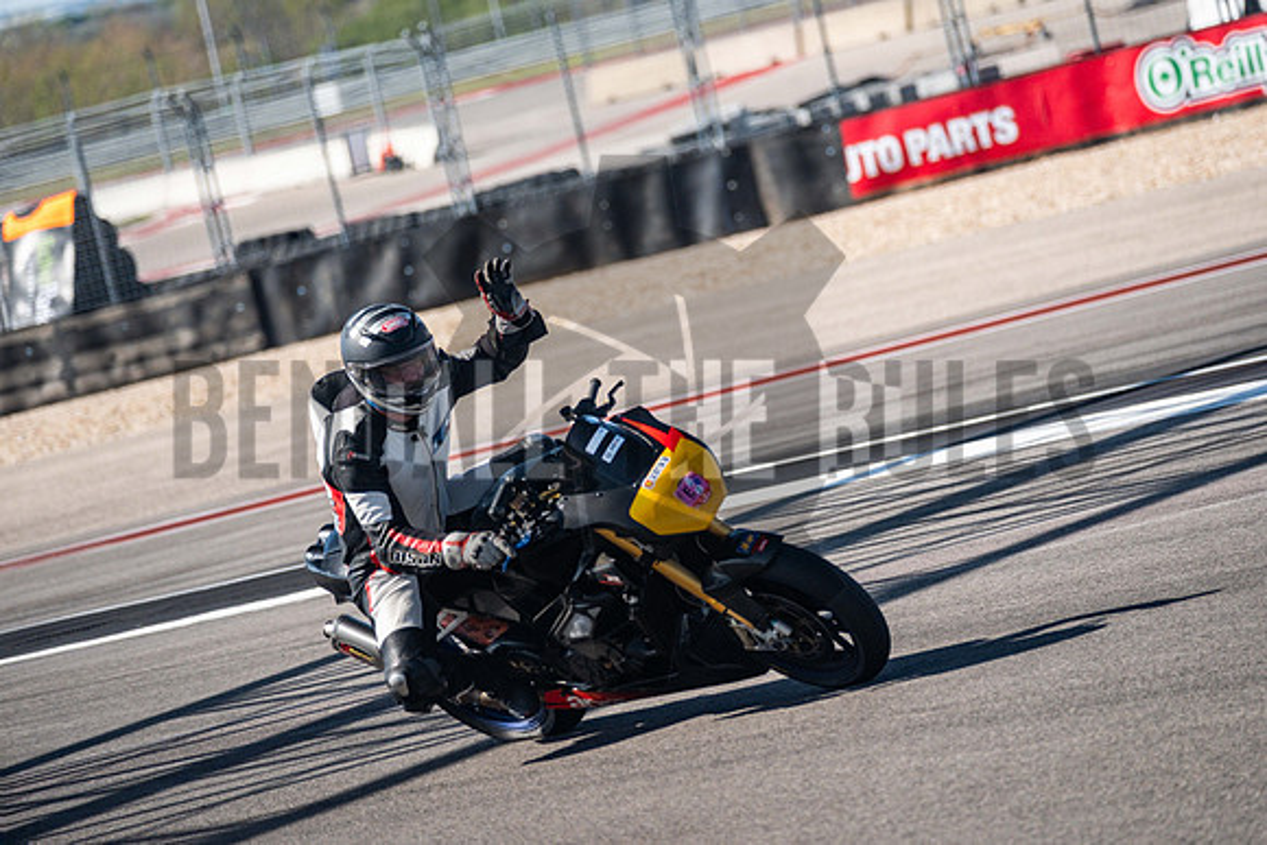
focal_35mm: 210
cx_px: 634
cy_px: 422
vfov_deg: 6.5
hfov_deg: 9.8
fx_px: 7392
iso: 800
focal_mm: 140
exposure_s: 1/2500
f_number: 2.8
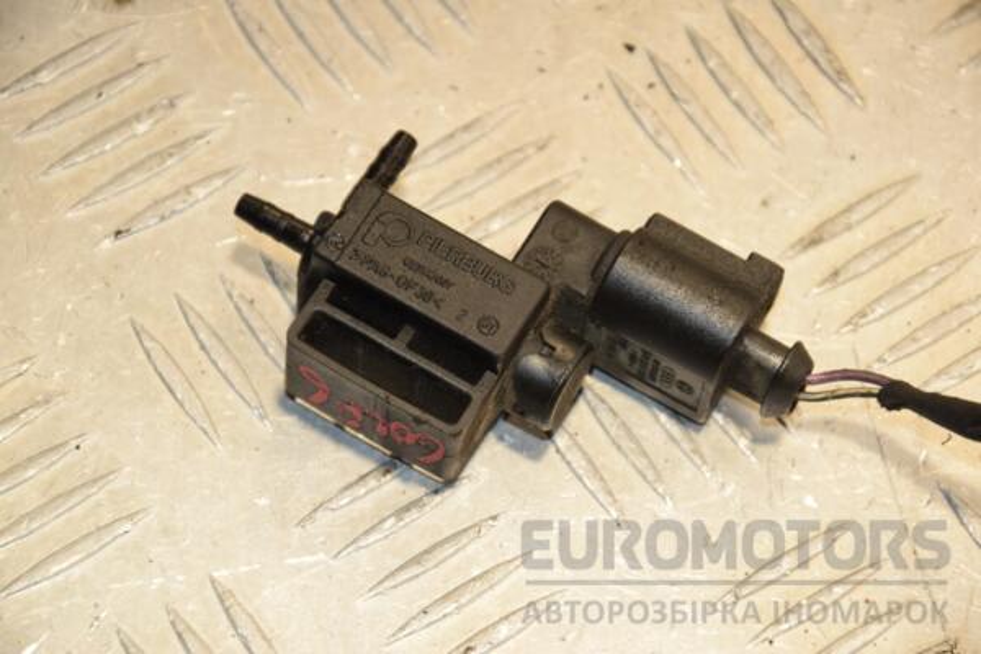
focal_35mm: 158
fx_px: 4292
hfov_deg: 13.0
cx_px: 490
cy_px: 327
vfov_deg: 8.7
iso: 800
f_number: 7.1
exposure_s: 1/200
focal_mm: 105
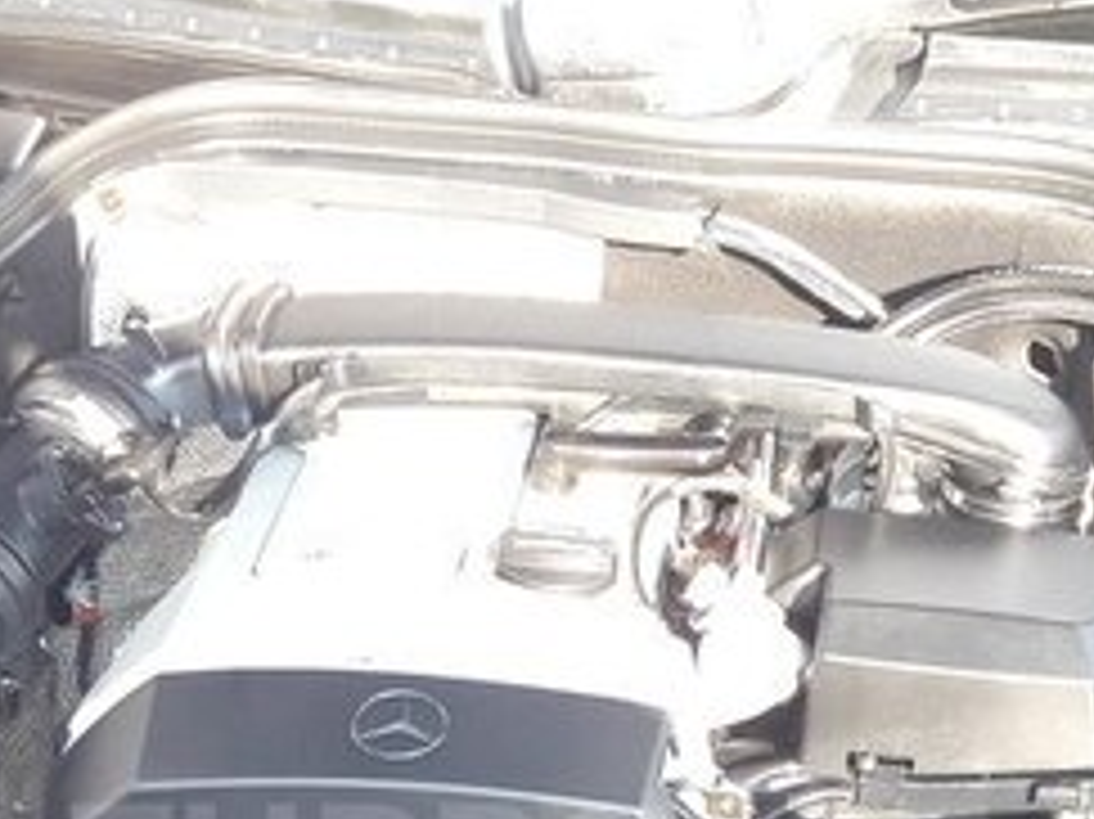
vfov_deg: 18.7
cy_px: 871
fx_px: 2401
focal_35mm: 76
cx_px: 531
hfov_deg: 25.7
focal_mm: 3.7
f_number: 1.9
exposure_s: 1/100
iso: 64
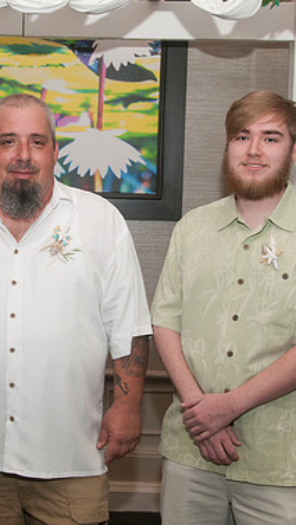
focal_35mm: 65
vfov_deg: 32.3
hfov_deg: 18.4
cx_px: 63
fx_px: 906
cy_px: 262
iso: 400
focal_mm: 27
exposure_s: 1/60
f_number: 5.6
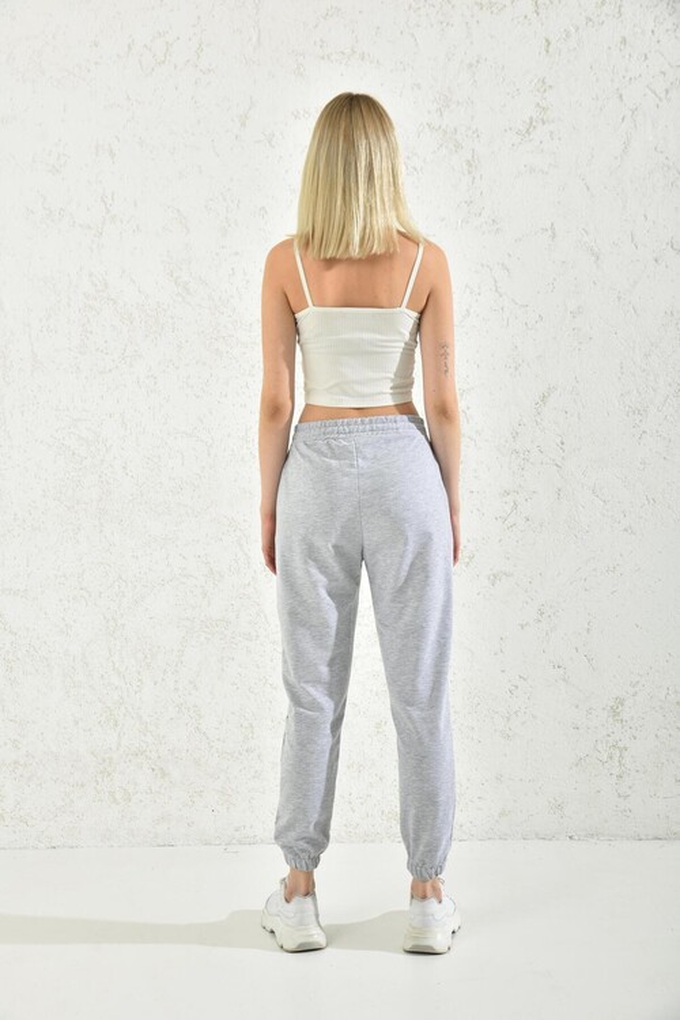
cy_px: 510
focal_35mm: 52
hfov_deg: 26.0
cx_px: 340
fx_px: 1473
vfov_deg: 38.2
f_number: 7.1
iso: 100
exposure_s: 1/160
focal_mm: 52
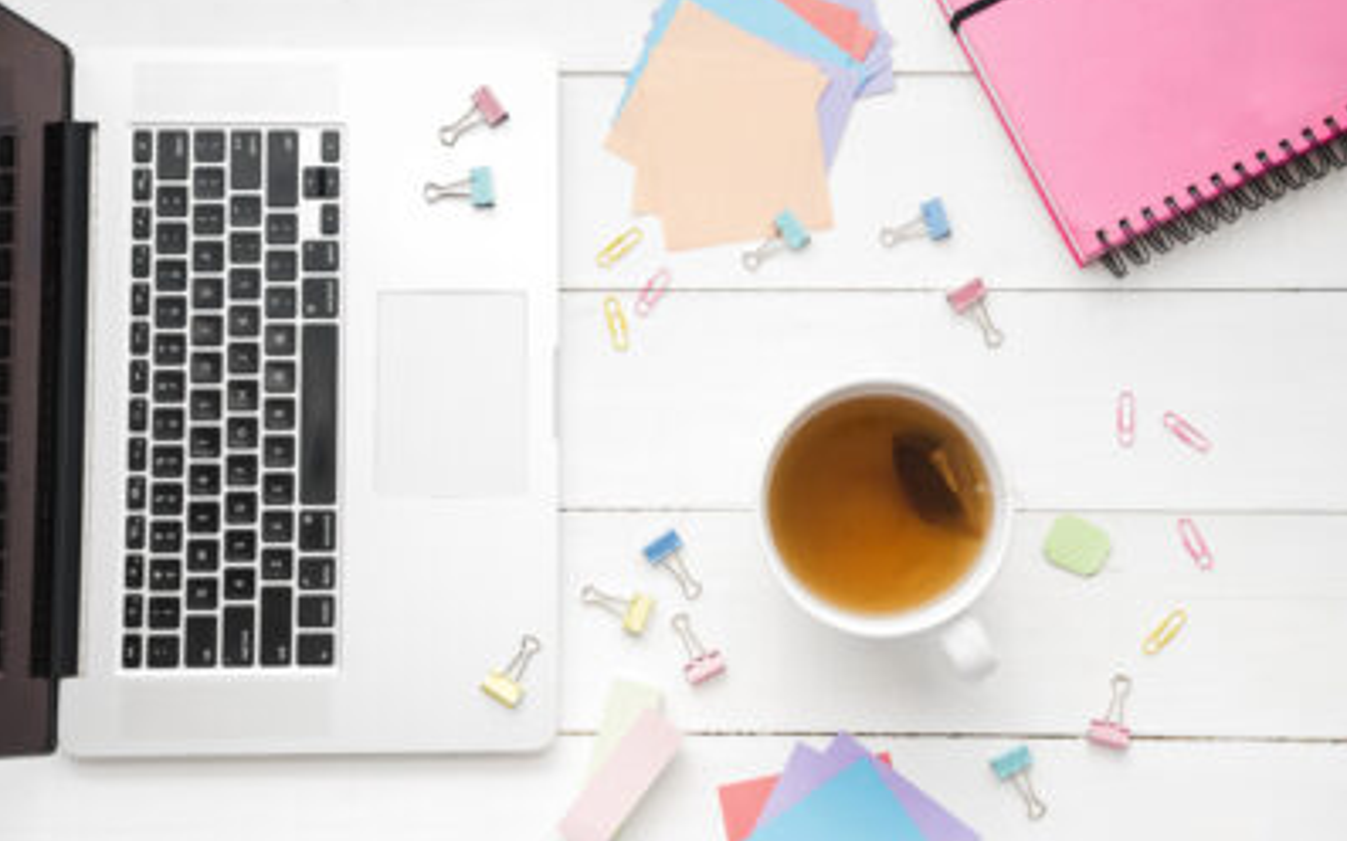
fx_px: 2643
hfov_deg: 28.6
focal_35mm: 72
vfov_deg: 18.1
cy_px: 404
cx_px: 675
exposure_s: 1/125
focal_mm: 70
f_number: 5.6
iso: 50
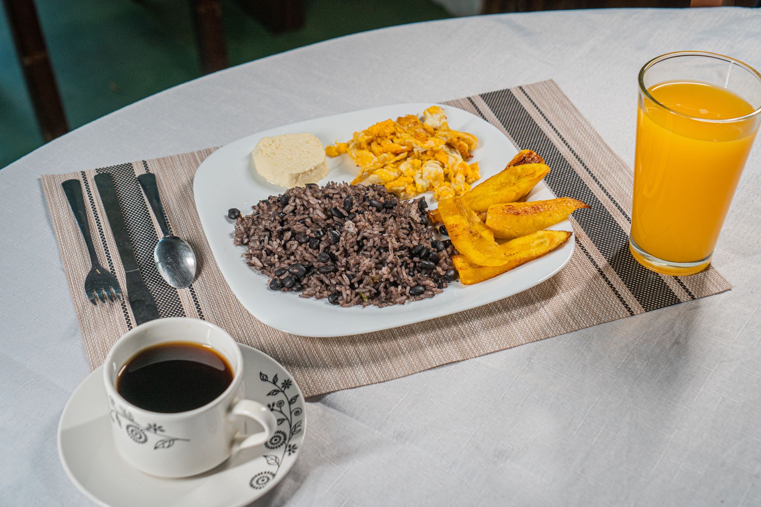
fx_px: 1205
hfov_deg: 35.1
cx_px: 380
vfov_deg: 23.8
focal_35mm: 57
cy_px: 254
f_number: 6.3
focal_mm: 57
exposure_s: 1/50
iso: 500
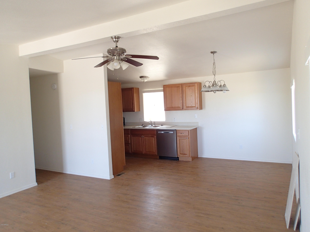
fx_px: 224
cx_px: 155
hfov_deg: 69.4
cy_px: 116
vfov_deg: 54.9
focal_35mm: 25
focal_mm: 4.5
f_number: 2
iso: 200
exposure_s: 1/40
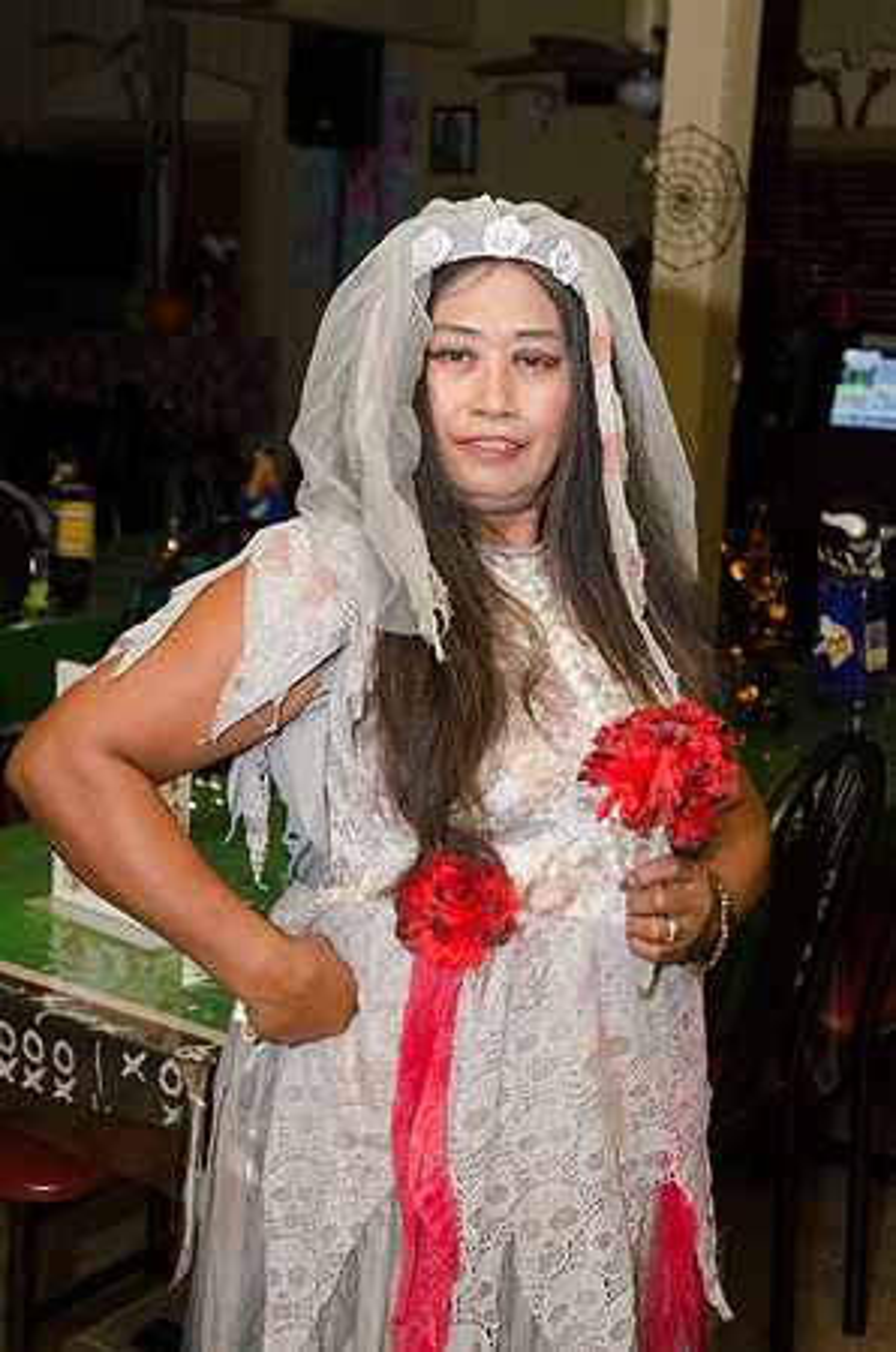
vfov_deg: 33.5
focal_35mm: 60
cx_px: 448
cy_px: 676
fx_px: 2250
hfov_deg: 22.5
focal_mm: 40
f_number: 4.2
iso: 400
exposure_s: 1/60
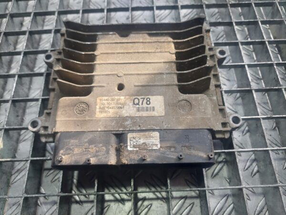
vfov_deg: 54.9
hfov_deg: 69.4
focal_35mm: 25
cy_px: 108
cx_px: 143
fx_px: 207
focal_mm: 5.23
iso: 80
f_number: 1.8
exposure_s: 1/100
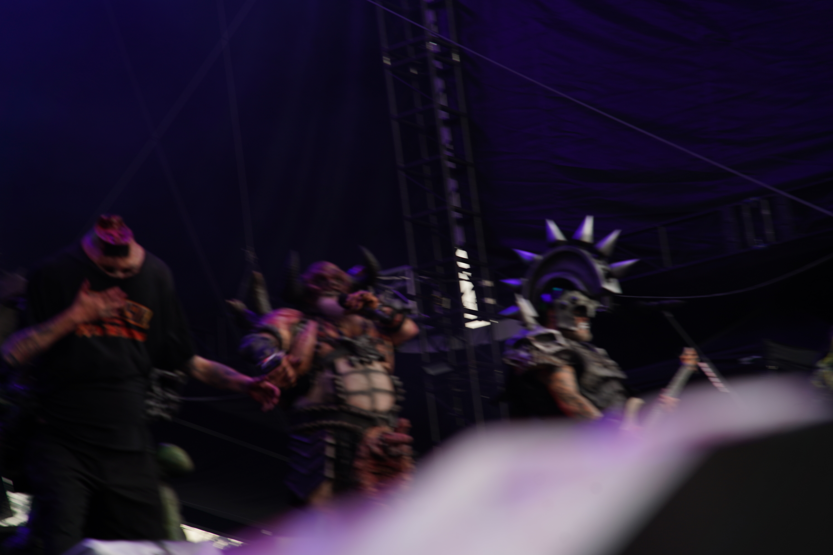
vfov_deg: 14.7
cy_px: 278
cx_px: 416
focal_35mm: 93
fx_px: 2152
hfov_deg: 21.9
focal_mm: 93
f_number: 5.6
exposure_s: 1/60
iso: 100
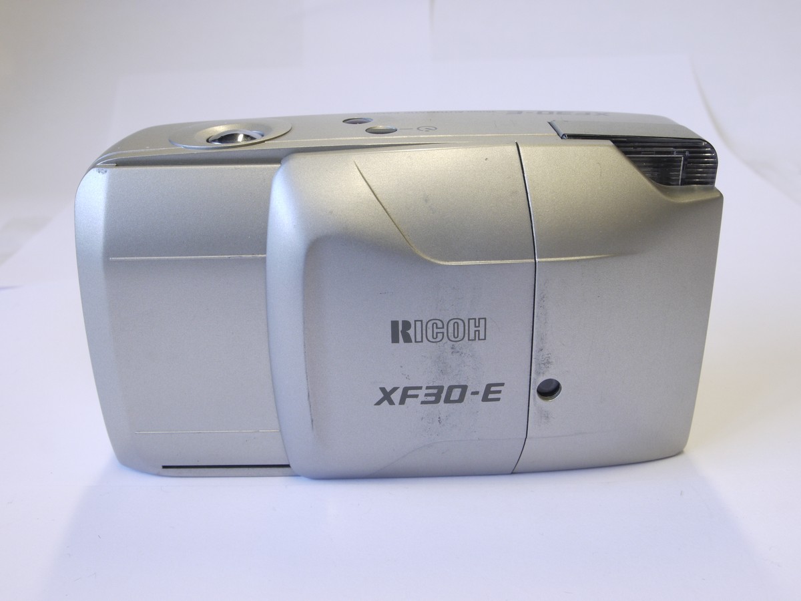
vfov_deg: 36.0
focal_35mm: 40
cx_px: 400
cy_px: 300
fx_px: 926
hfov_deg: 46.8
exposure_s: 1/13
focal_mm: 20
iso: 400
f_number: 11
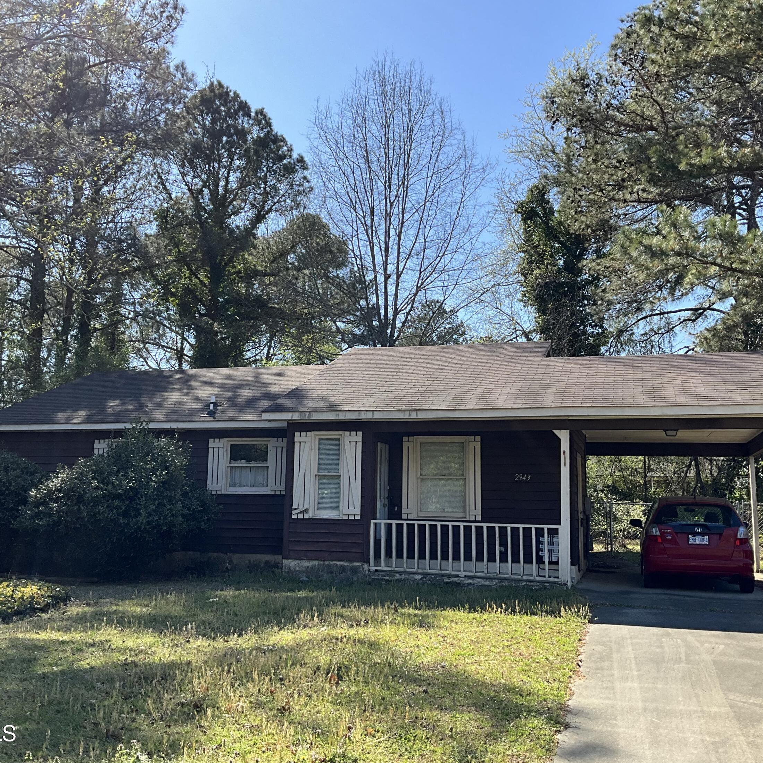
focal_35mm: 35
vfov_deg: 47.2
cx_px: 371
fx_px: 873
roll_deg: -2.4
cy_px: 379
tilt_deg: +8.7
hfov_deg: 47.2
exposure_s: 1/912
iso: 25
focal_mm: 3
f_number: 1.8
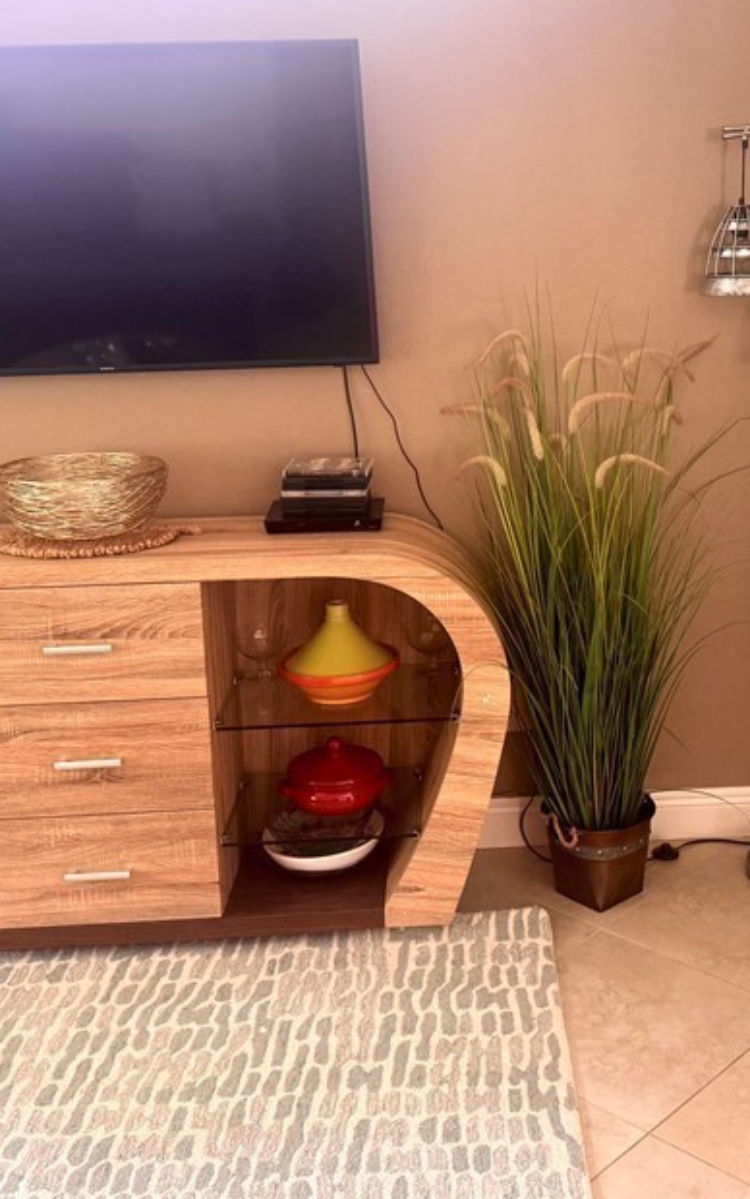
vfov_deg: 47.0
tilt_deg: -12.4
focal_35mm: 42
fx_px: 1372
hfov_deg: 30.2
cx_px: 532
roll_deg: +1.6
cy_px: 503
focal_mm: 6.76
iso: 250
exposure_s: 1/60
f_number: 1.78
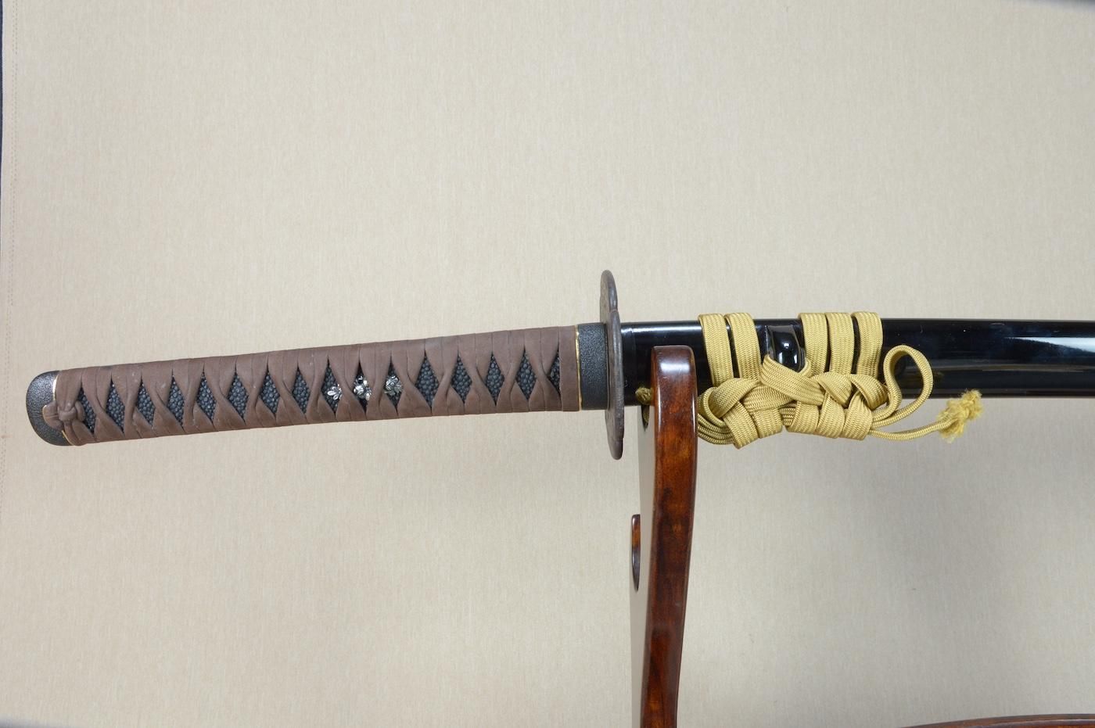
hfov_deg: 62.0
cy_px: 364
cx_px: 548
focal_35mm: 30
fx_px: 912
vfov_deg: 43.5
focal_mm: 20
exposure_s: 1/2
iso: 400
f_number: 11
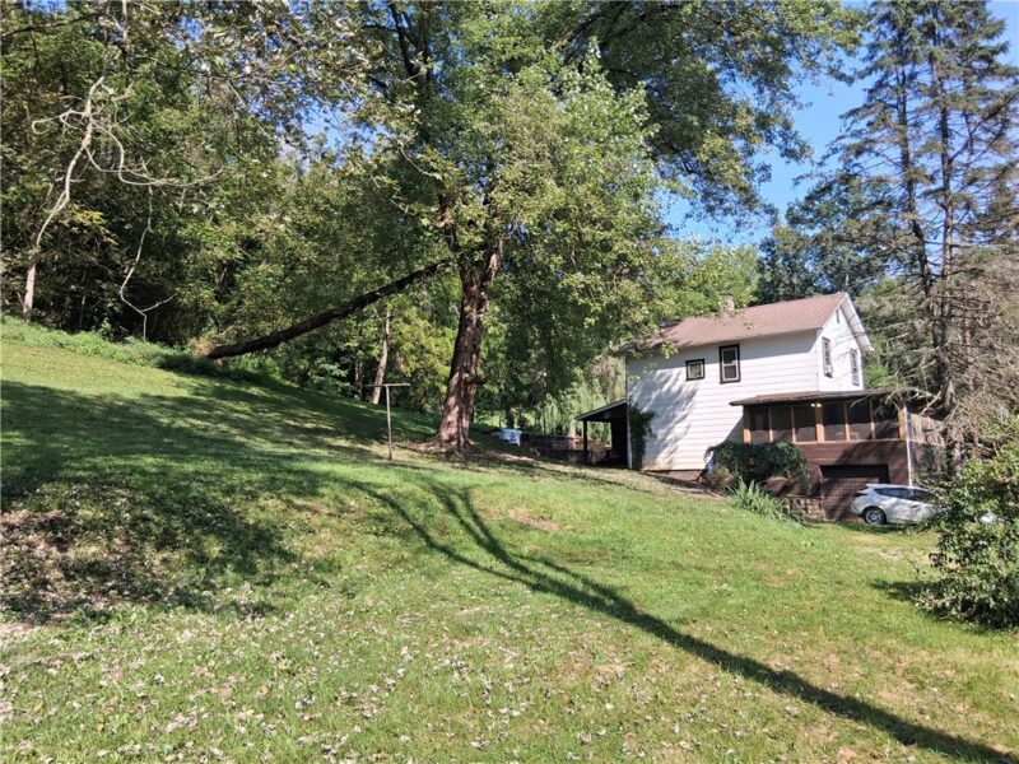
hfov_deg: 67.3
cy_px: 382
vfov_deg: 53.1
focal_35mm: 26
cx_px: 510
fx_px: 765
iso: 25
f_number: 1.8
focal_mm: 3.98
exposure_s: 1/255
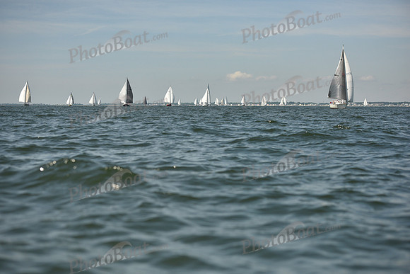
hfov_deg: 28.8
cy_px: 137
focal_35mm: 70
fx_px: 797
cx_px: 205
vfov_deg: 19.5
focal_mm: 70
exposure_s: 1/8000
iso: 320
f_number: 3.5
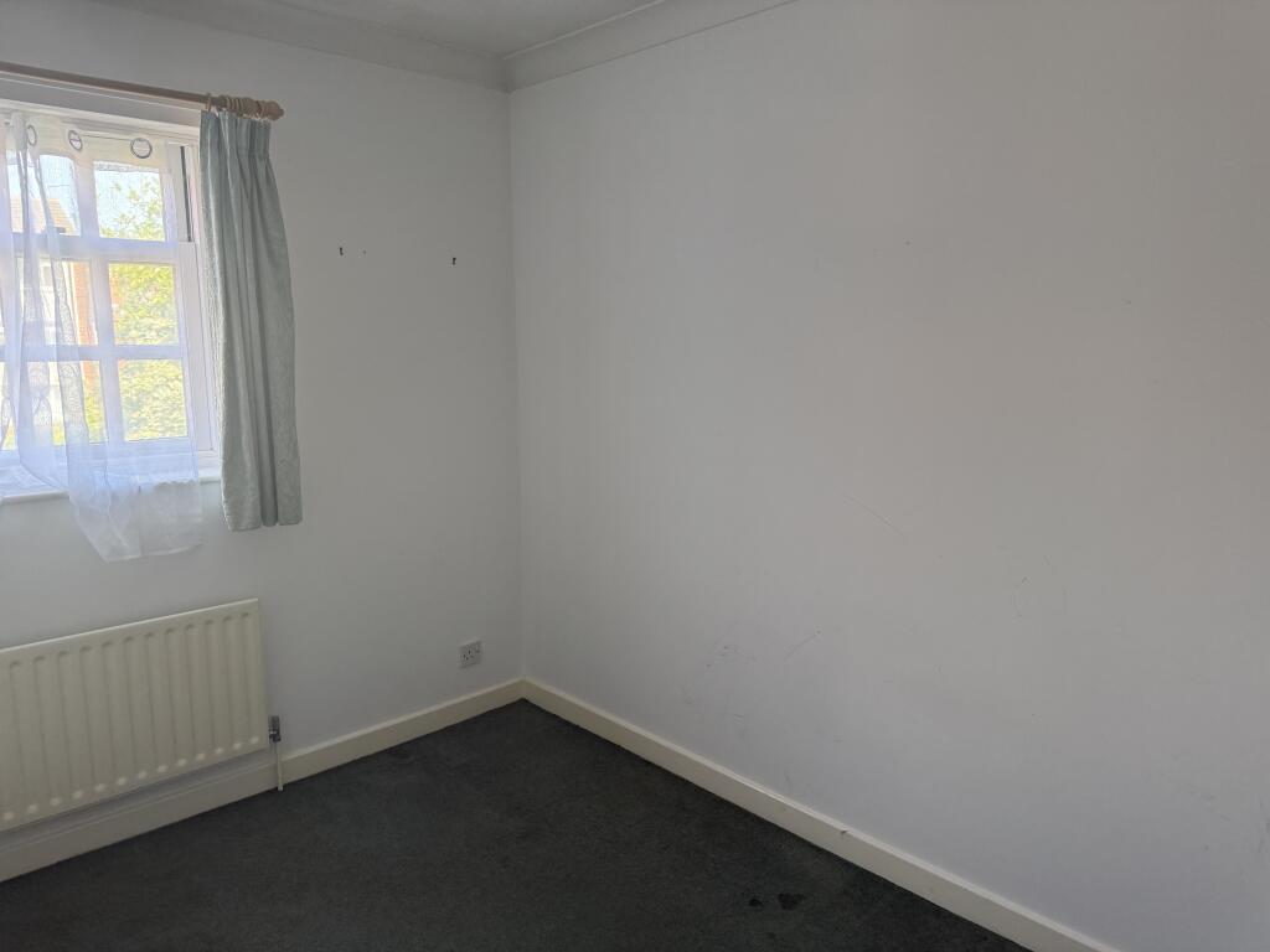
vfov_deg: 56.8
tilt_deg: -8.6
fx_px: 881
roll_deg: +0.4
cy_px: 476
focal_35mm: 24
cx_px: 635
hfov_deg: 71.6
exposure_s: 1/88
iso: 200
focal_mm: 6.76
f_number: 1.78
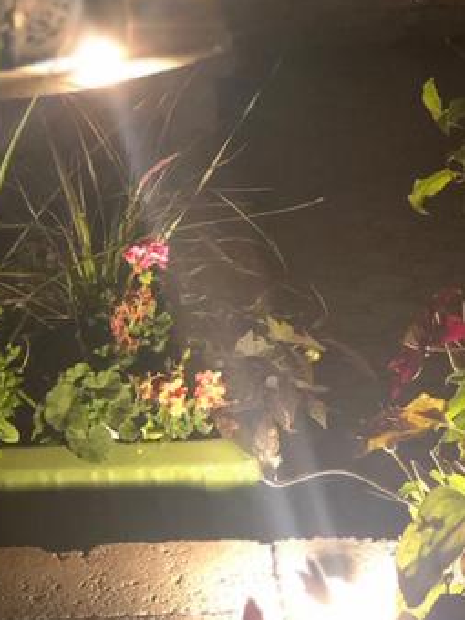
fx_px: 1755
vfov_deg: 20.0
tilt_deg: -13.8
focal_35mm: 98
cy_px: 195
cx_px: 381
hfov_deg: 15.0
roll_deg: -1.3
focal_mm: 6
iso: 250
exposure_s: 1/8
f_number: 2.4
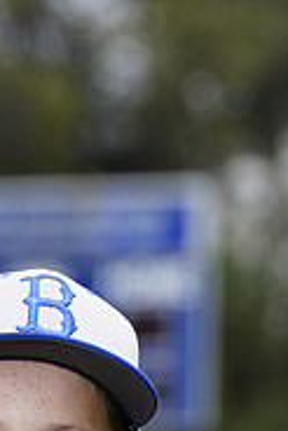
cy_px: 677
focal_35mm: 602
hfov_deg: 2.3
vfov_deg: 3.4
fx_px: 7210
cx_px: 57
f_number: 6.3
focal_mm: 191
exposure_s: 1/250
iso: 100
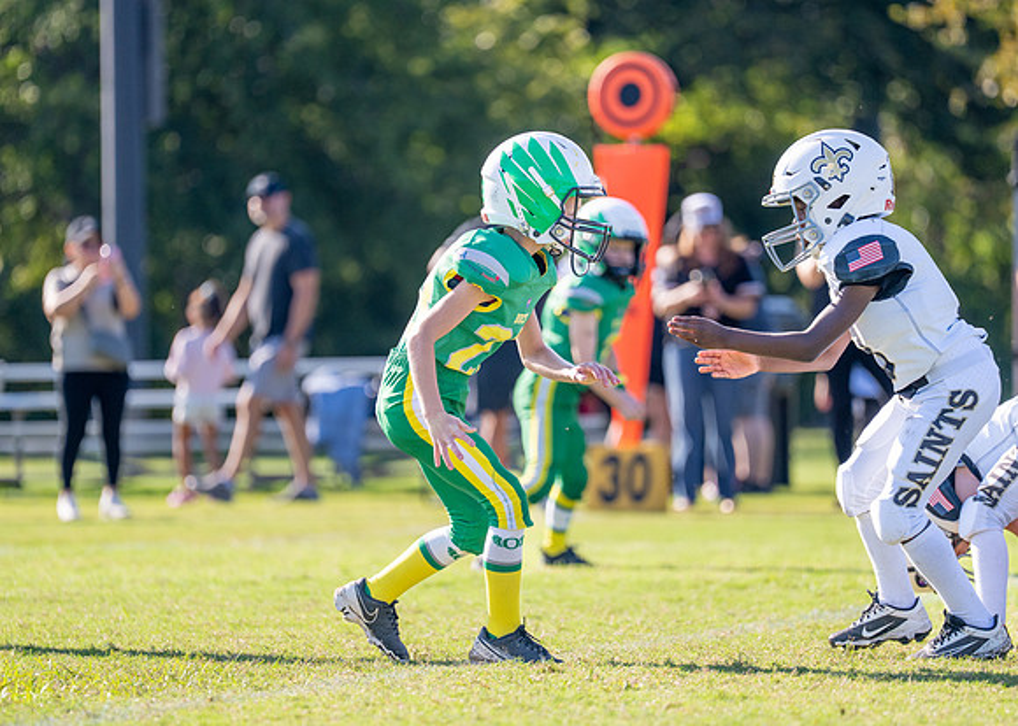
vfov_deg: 5.8
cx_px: 518
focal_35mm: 248
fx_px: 7172
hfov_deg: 8.1
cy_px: 355
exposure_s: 1/2500
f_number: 2.8
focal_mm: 185
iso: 250
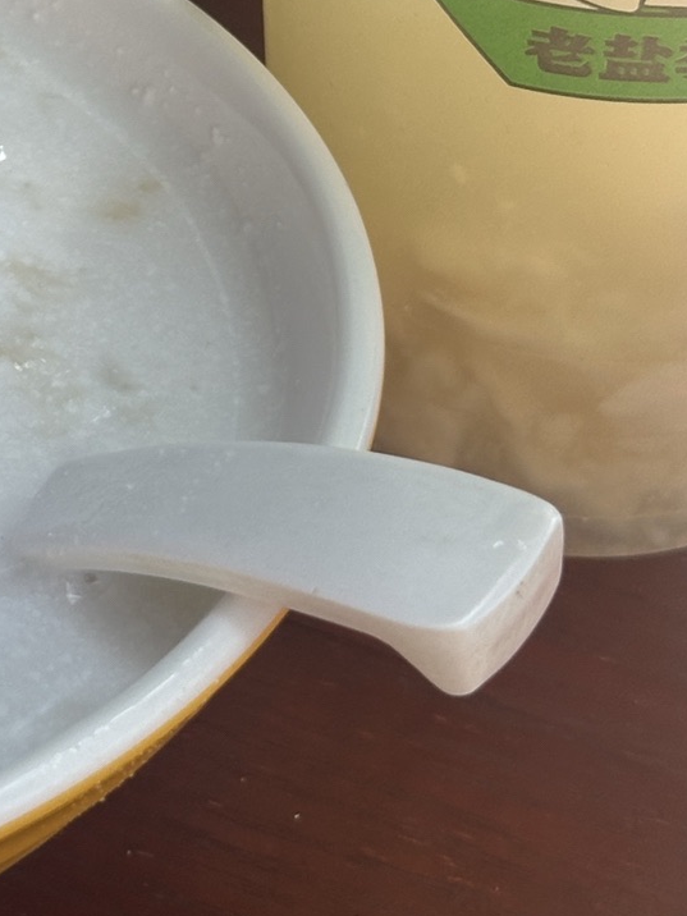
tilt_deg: -32.3
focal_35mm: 134
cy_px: -69
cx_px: -59
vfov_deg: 14.4
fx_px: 3546
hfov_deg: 10.9
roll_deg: -2.7
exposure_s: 1/404
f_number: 1.78
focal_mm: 6.86
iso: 64
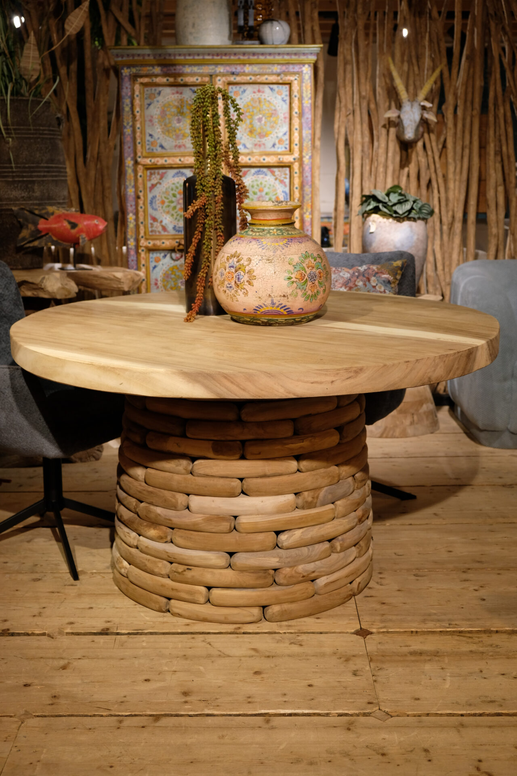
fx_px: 1012
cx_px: 258
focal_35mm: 47
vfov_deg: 41.9
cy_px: 388
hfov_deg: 28.6
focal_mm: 31.5
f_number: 3.6
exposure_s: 1/60
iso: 640
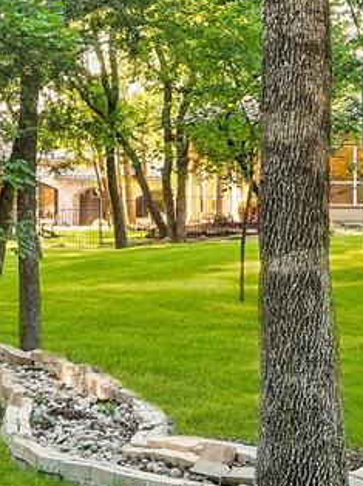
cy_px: 221
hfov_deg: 12.1
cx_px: -273
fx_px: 1582
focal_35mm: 113
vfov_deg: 17.4
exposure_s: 1/30
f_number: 10
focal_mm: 24
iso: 800
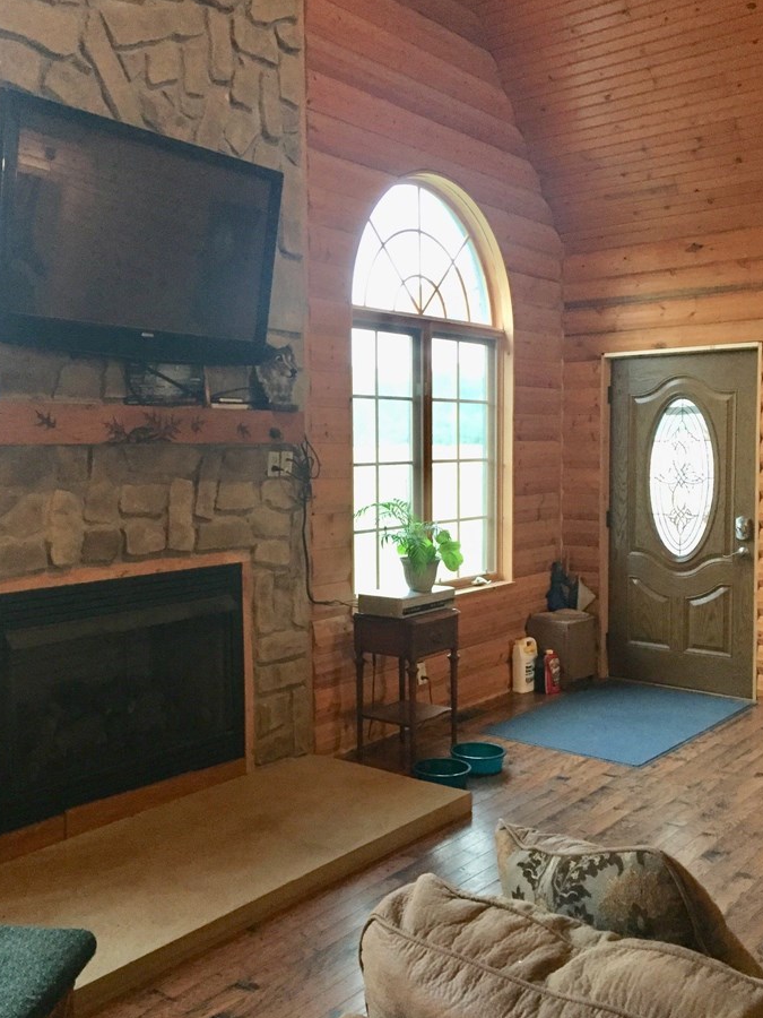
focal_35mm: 33
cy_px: 514
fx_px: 970
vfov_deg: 55.4
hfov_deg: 42.9
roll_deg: +1.5
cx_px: 353
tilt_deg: -3.4
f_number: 2.2
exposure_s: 1/20
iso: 250
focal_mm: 4.15
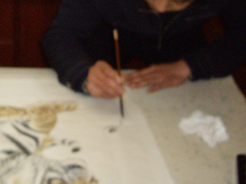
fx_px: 597
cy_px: 47
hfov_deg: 22.7
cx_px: 23
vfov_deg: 17.5
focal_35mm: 84
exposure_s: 1/40
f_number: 2.8
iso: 400
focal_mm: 7.9
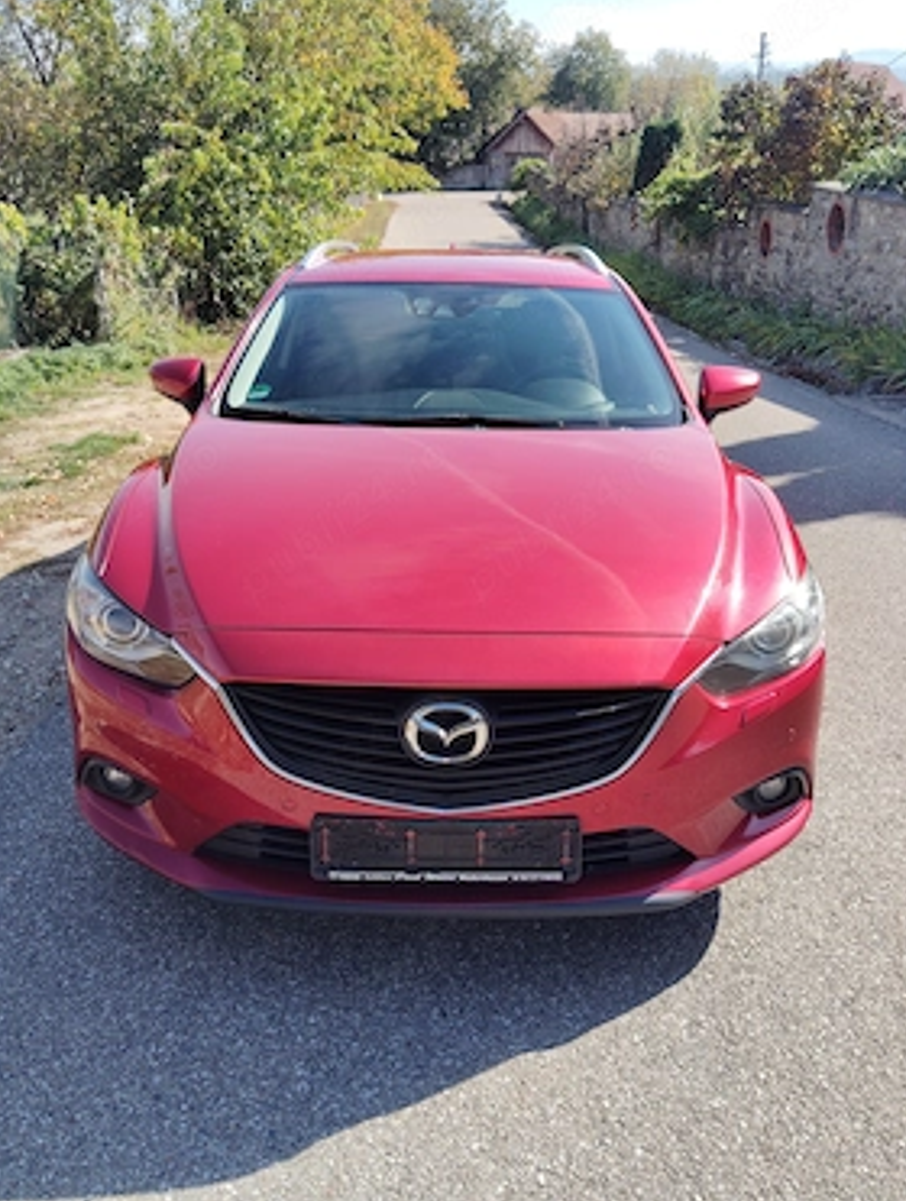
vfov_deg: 59.8
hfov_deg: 47.0
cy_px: 570
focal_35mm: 30
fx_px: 1043
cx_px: 456
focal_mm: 4.22
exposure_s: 1/462
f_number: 1.8
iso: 50
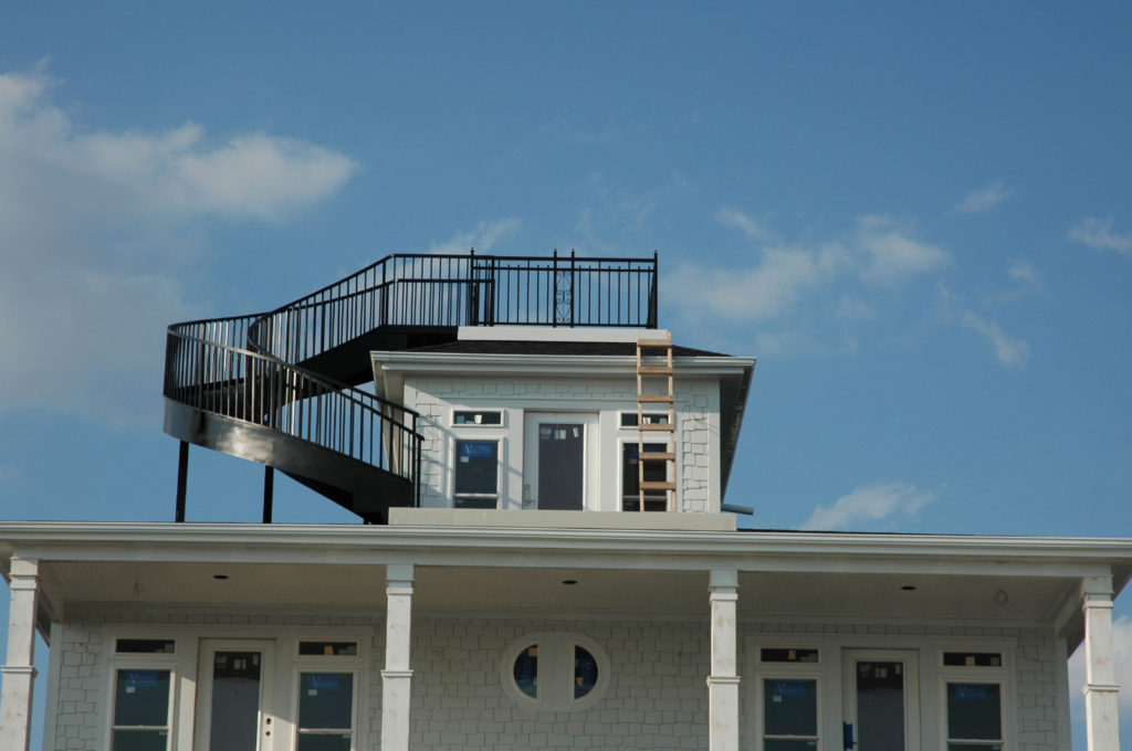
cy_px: 376
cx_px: 566
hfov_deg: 19.5
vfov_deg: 13.0
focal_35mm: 105
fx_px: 3297
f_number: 9.5
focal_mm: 70
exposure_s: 1/350
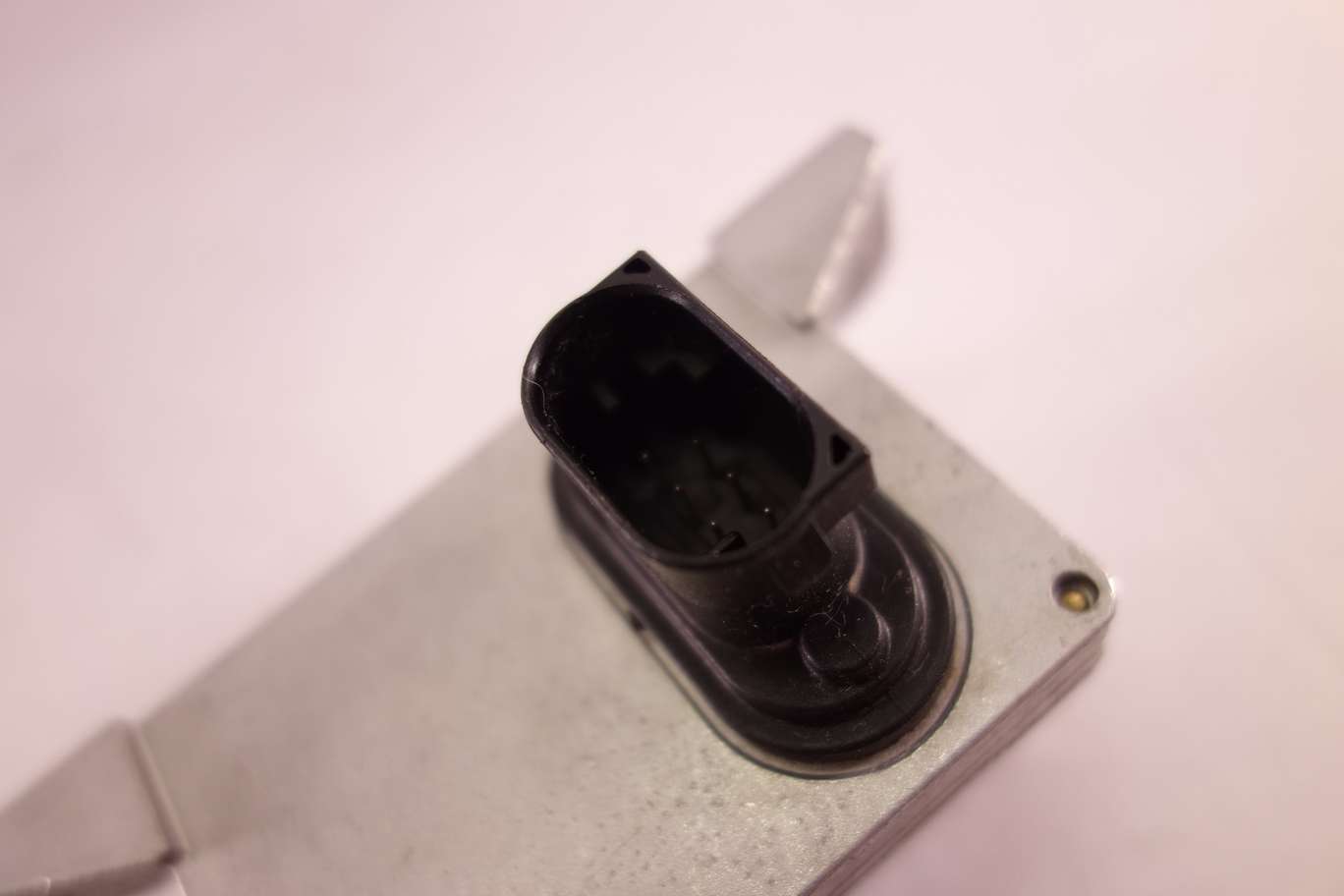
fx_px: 1045
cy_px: 448
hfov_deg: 65.5
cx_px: 672
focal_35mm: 28
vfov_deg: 46.4
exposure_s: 1/100
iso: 200
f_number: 2.2
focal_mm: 10.4
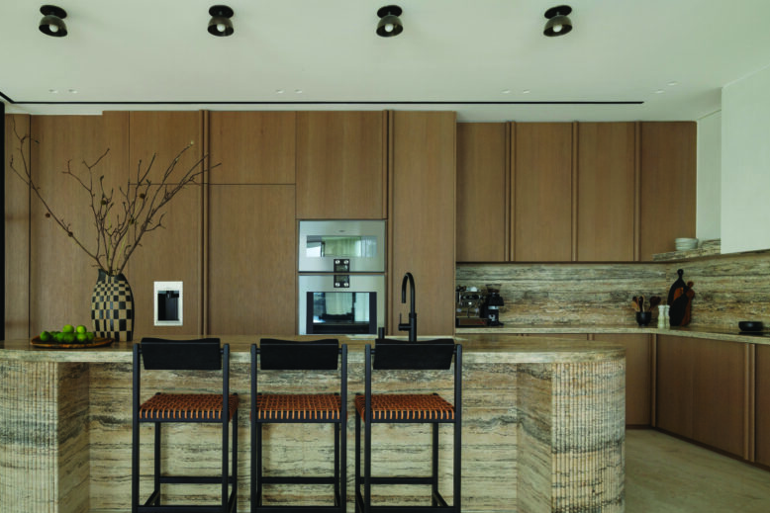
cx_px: 302
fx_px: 535
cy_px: 298
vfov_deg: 51.1
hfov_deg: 70.6
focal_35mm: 25
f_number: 9
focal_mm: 19
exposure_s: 1/5
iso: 125
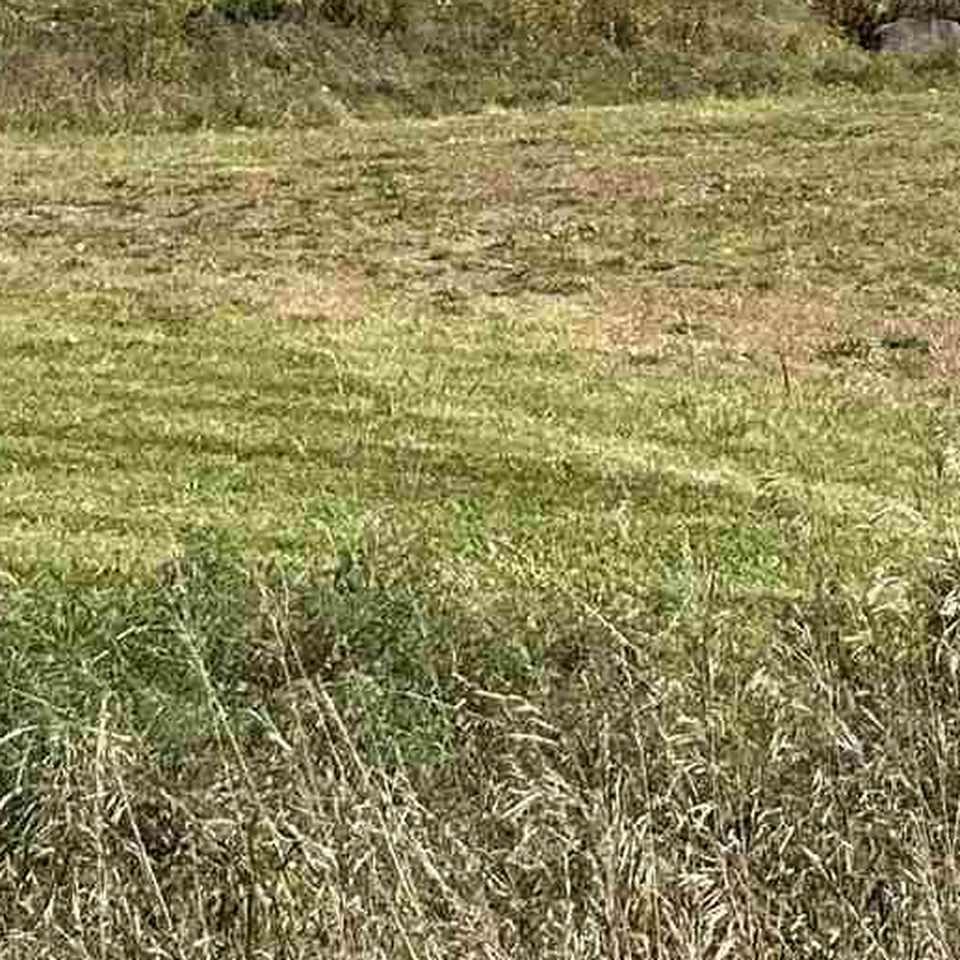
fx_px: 3953
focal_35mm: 126
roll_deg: +0.6
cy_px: -394
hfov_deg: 13.6
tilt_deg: +8.7
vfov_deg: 13.2
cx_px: 1047
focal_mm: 6.86
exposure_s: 1/3247
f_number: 1.78
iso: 80
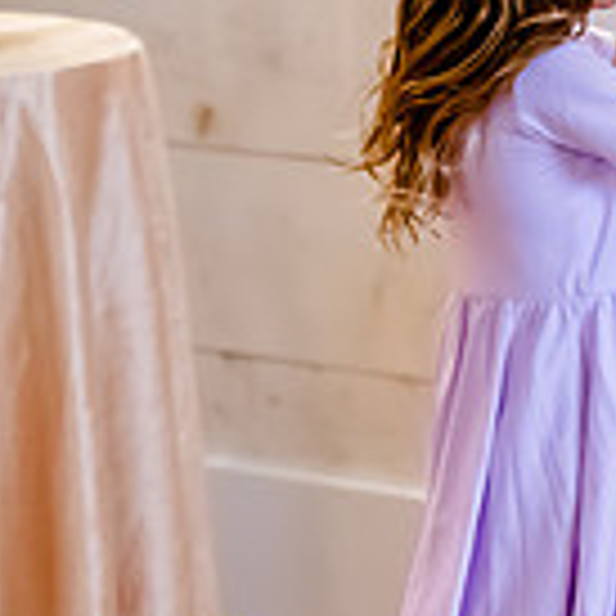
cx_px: 523
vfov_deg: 6.3
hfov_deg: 6.3
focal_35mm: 278
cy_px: 97
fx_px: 5597
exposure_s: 1/320
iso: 3200
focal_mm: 70
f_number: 2.8
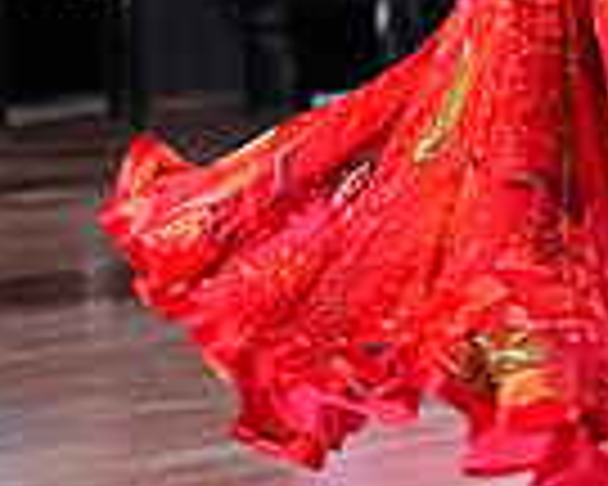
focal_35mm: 449
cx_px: 858
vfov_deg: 3.4
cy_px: -297
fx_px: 8080
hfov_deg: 4.3
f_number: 5
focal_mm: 111
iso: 8000
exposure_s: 1/400
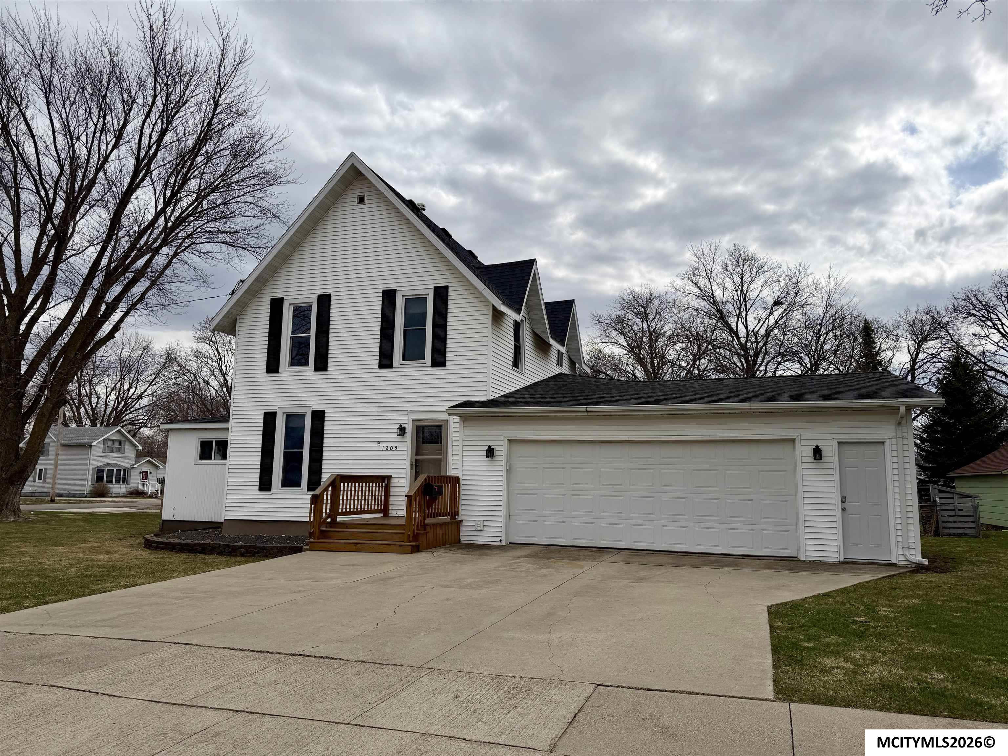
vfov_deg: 56.8
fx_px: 699
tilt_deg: +8.4
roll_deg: -1.0
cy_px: 378
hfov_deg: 71.6
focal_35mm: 24
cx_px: 504
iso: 80
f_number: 1.78
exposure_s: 1/10309
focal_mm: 6.76
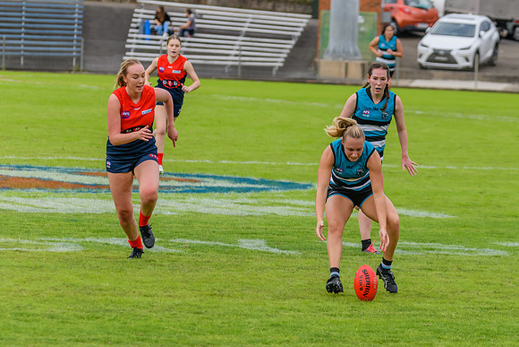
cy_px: 208
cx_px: 311
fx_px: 4637
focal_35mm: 322
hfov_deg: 6.4
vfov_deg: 4.3
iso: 800
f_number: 6.3
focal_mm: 210
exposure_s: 1/2000
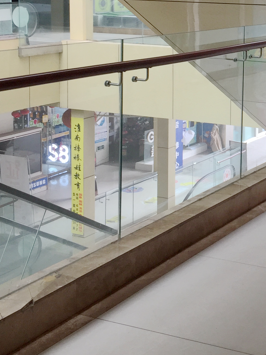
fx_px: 738
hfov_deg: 19.4
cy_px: 44
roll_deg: -0.6
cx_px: 306
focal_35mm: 72
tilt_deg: -5.6
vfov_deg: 26.2
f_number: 2.2
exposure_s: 1/50
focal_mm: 4.15
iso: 32
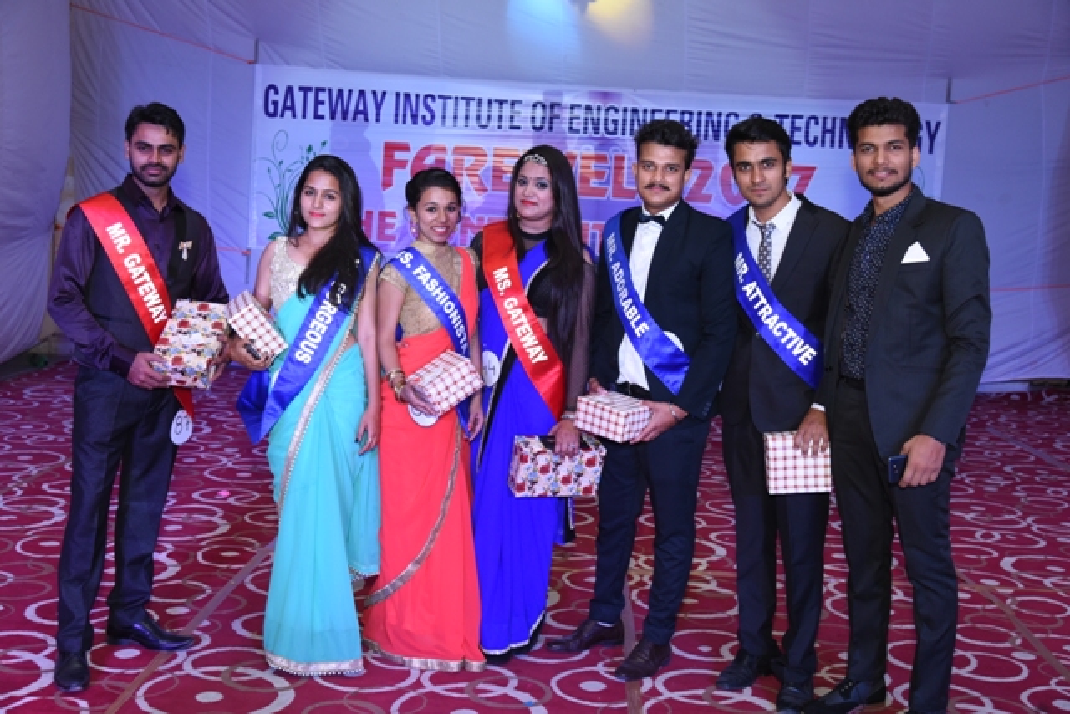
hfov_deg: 44.5
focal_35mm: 44
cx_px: 535
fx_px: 1308
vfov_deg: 30.5
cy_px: 357
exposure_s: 1/200
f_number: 5.6
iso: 1600
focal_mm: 44
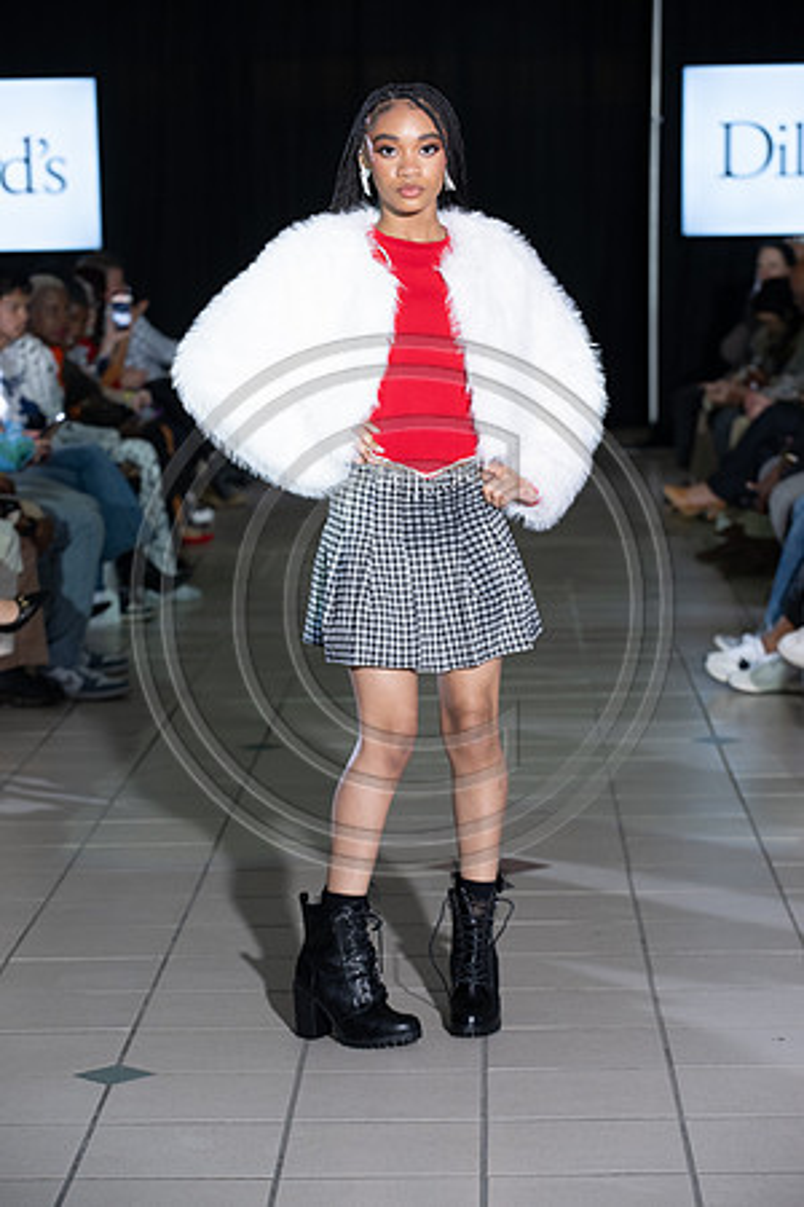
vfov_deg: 20.0
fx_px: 3417
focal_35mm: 102
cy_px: 604
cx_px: 402
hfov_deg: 13.4
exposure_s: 1/160
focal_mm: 102
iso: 1250
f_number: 5
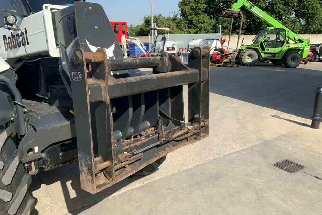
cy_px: 111
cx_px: 161
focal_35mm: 31
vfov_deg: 42.3
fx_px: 277
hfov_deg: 60.3
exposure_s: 1/1311
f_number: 1.8
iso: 16
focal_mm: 3
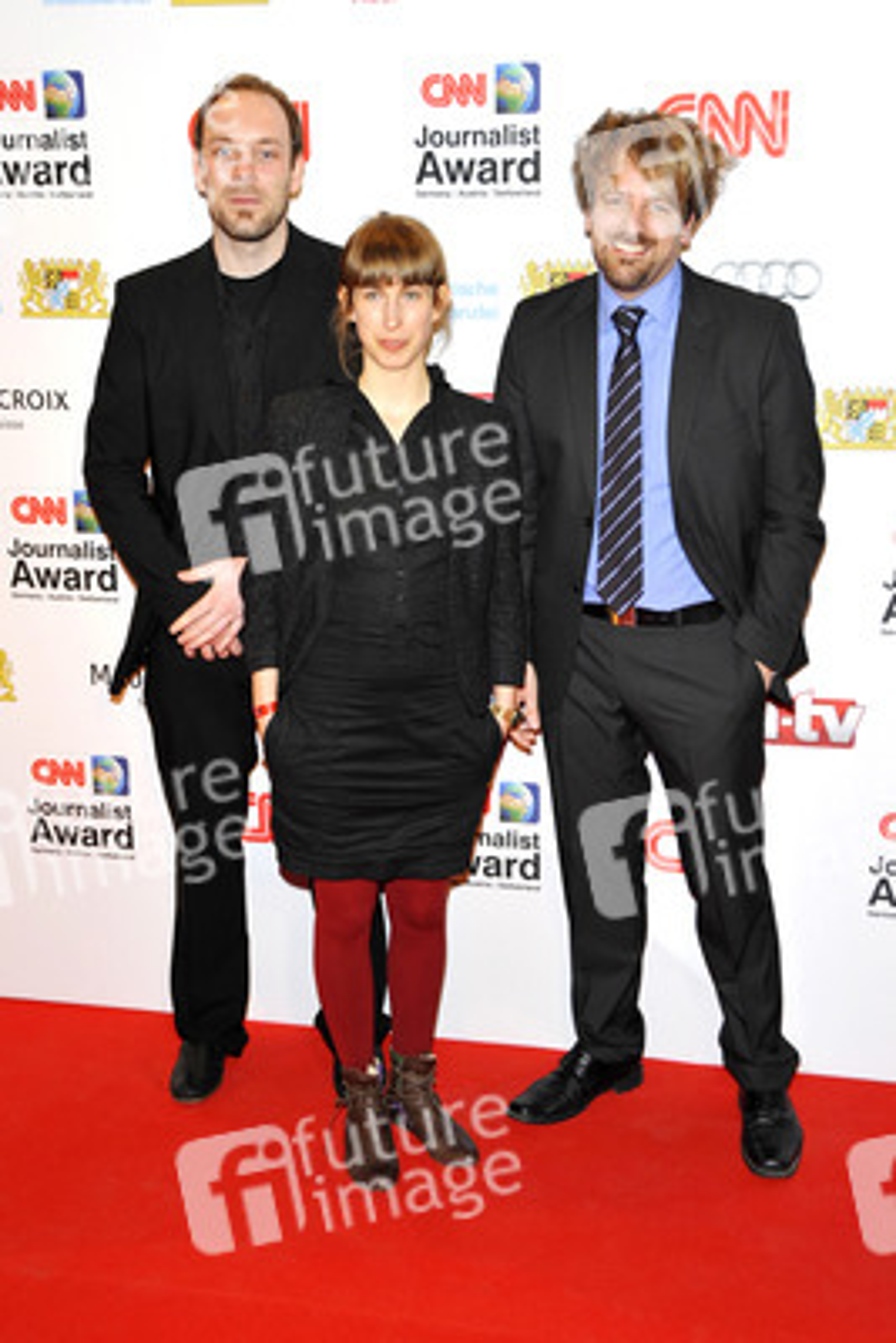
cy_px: 672
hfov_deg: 31.9
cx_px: 448
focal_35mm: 42
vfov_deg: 46.4
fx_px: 1567
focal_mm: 42
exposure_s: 1/250
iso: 640
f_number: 6.3
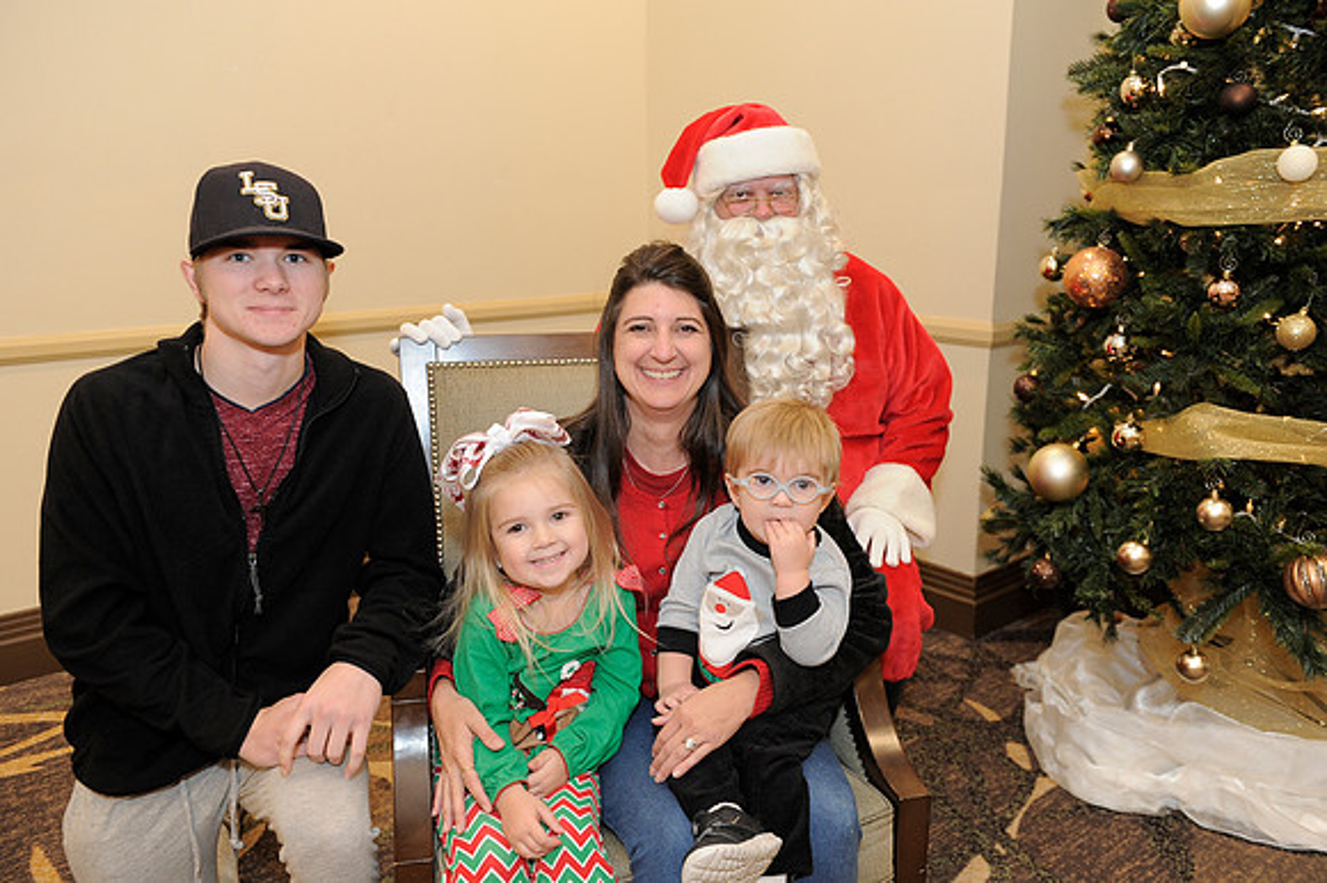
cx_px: 664
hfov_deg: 60.3
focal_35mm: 31
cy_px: 442
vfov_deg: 42.3
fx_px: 1142
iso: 1600
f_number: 4
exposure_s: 1/100
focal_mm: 31
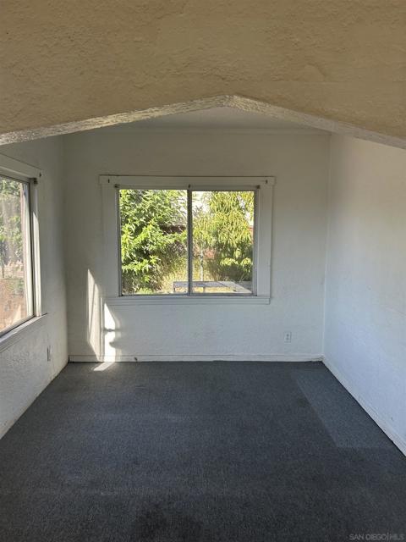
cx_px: 203
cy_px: 271
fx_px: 407
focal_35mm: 26
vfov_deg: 67.3
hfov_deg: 53.1
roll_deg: -0.3
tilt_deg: -6.3
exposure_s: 1/316
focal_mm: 5.7
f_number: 1.5
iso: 50
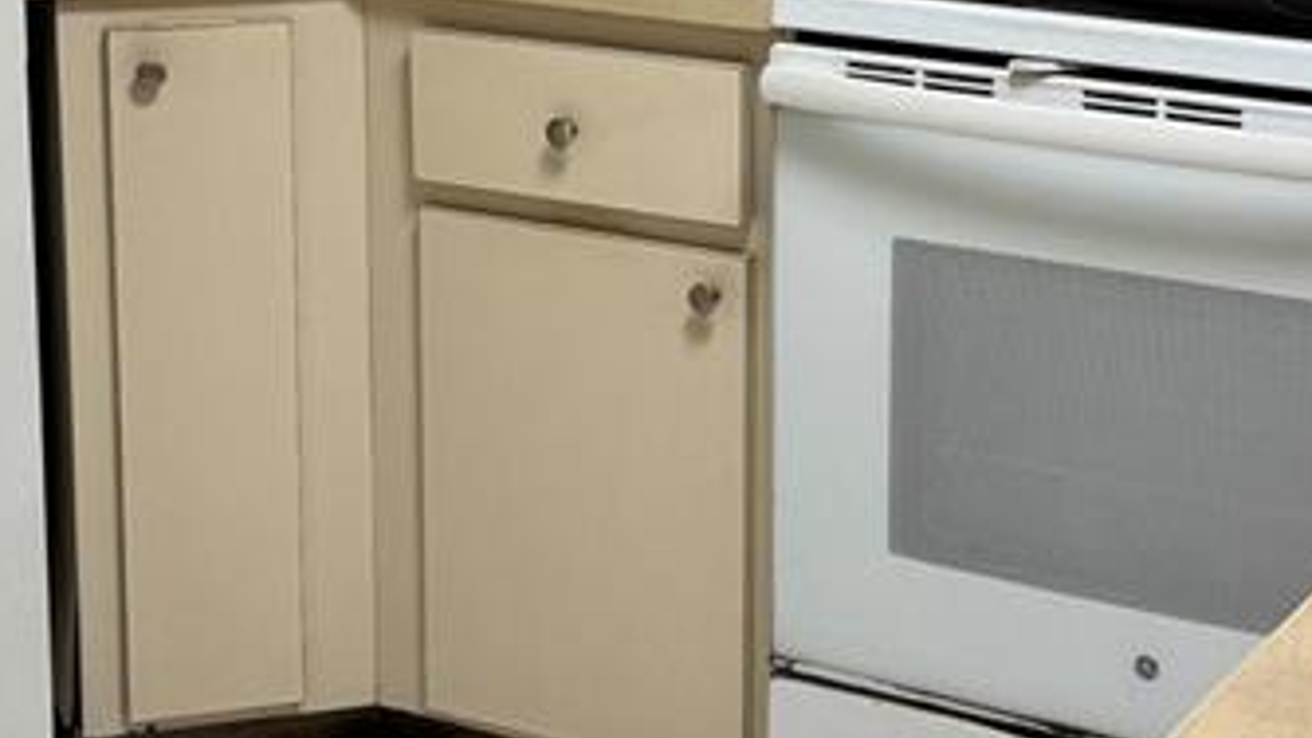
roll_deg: +0.9
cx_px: 683
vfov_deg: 12.8
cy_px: 79
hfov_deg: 22.7
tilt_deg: -12.9
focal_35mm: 94
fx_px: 3271
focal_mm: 6.76
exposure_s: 1/60
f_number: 1.78
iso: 125
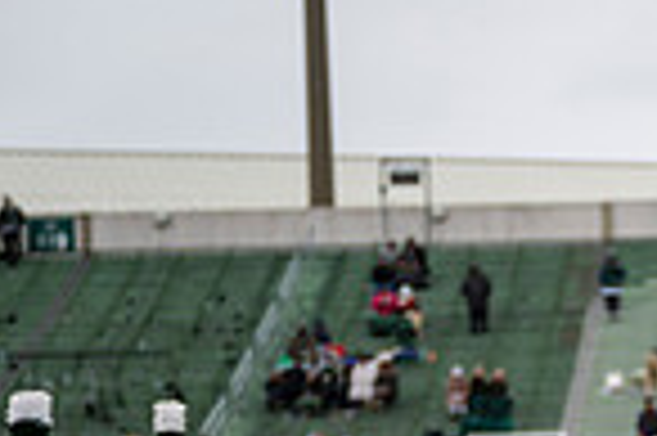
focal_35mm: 187
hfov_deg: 10.4
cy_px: 771
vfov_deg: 7.1
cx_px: 1143
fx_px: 3409
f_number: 2.8
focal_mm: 47
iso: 100
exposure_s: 1/500
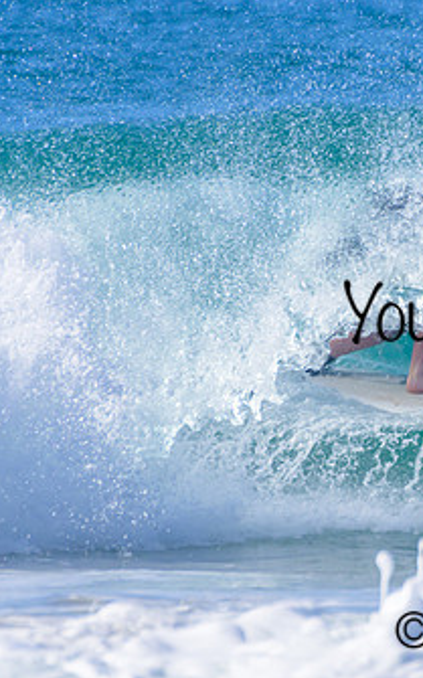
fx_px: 32579
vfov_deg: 1.2
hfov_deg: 0.7
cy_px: 294
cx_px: 553
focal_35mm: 1764
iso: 1100
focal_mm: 1000
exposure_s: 1/2000
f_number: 11
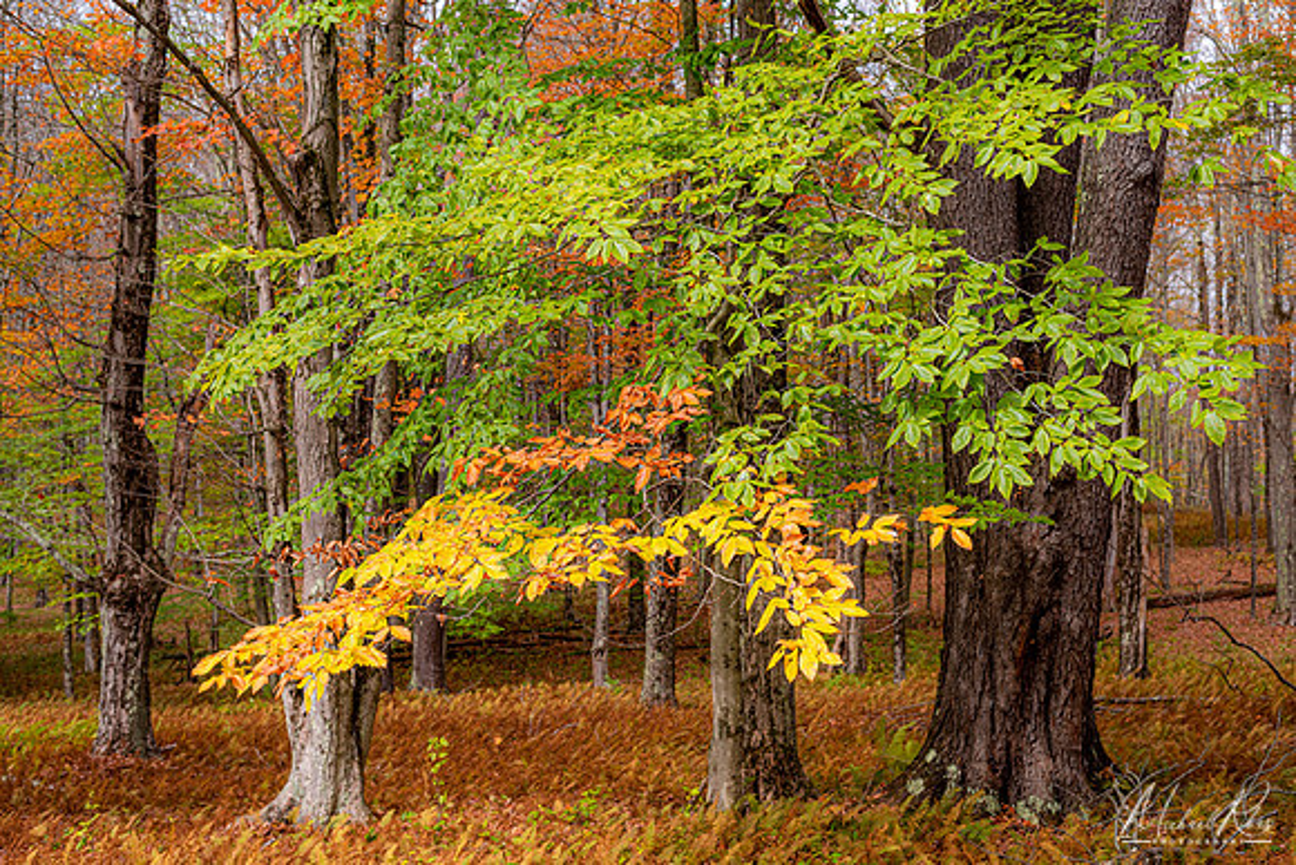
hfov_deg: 39.6
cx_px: 648
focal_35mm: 50
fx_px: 1800
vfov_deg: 27.0
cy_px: 432
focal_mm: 50
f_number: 5.6
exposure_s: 1/250
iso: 100
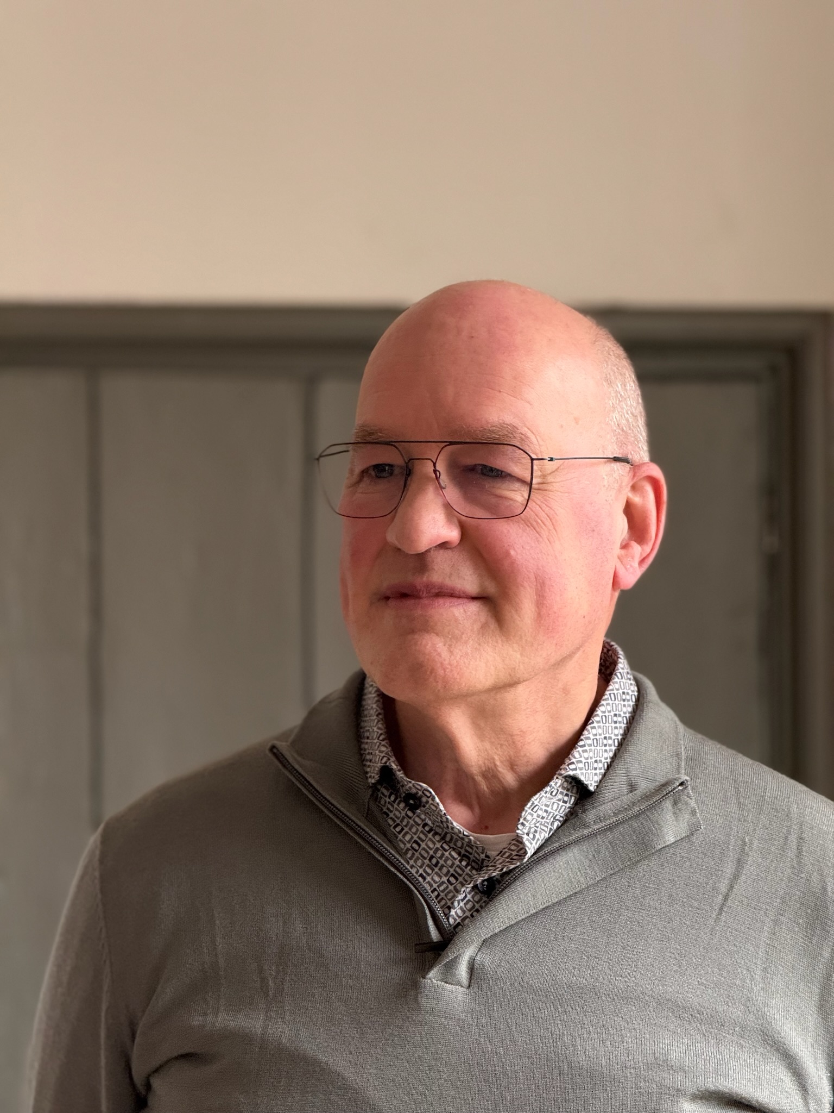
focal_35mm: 120
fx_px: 3855
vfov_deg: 16.4
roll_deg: +0.1
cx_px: 417
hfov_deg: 12.3
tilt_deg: +2.8
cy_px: 556
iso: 250
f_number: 2.8
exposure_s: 1/94
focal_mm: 15.66
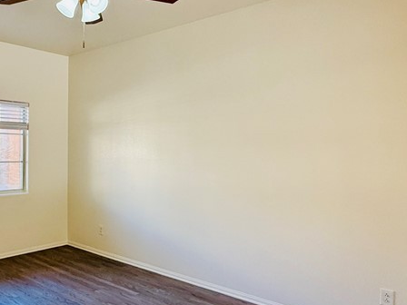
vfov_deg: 44.2
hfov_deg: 54.2
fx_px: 376
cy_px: 158
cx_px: 102
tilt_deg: -1.6
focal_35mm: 32
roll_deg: -0.4
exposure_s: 1/120
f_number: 2.2
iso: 125
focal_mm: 2.22
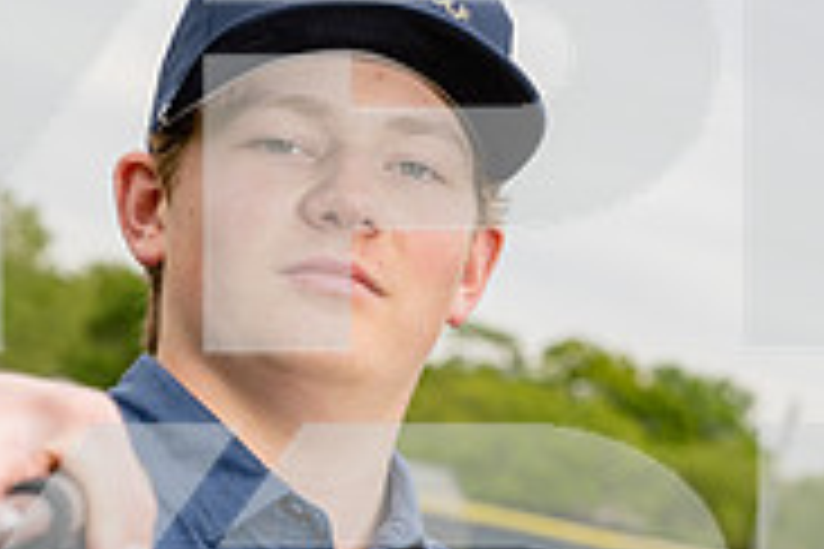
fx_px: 4143
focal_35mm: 181
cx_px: 131
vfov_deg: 7.5
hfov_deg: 11.3
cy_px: 664
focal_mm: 57
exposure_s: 1/250
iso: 100
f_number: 5.6
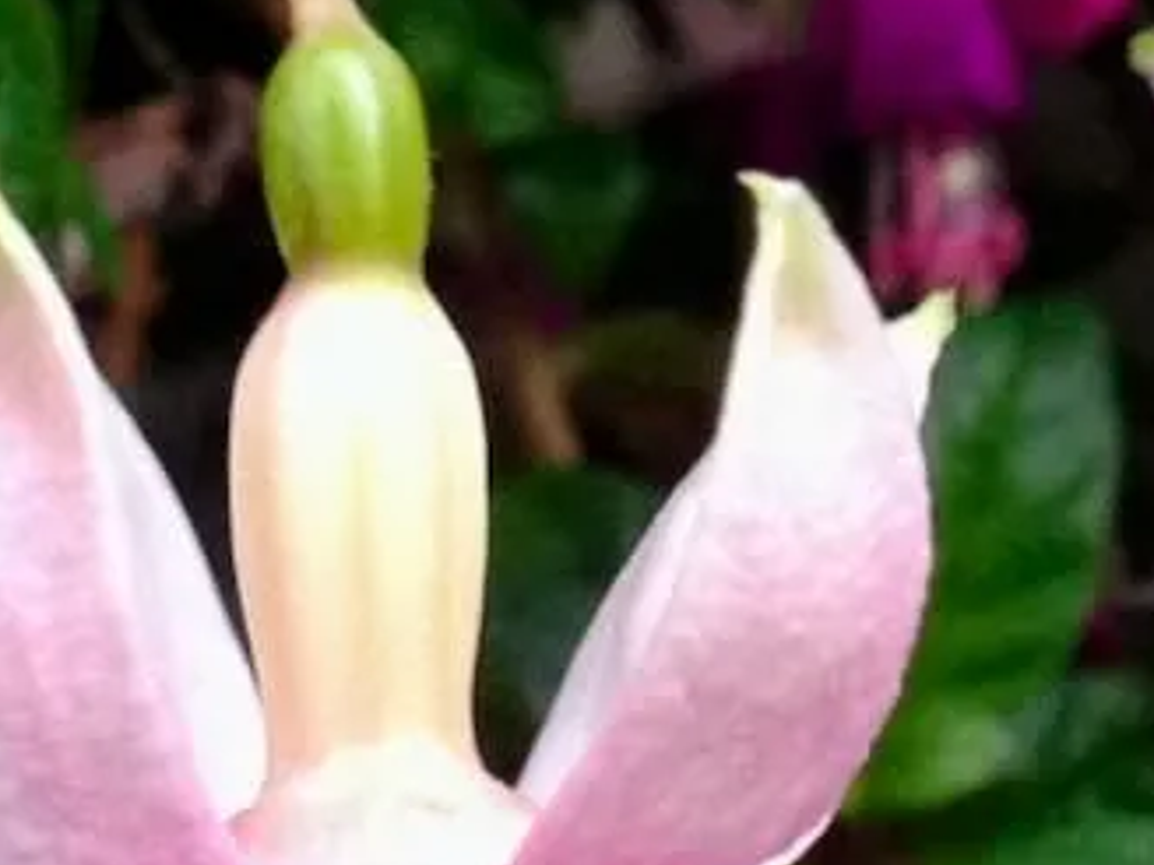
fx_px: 3434
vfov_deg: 13.8
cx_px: 1179
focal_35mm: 103
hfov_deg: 18.5
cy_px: 1120
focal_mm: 4.12
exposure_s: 1/20
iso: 160
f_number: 2.4
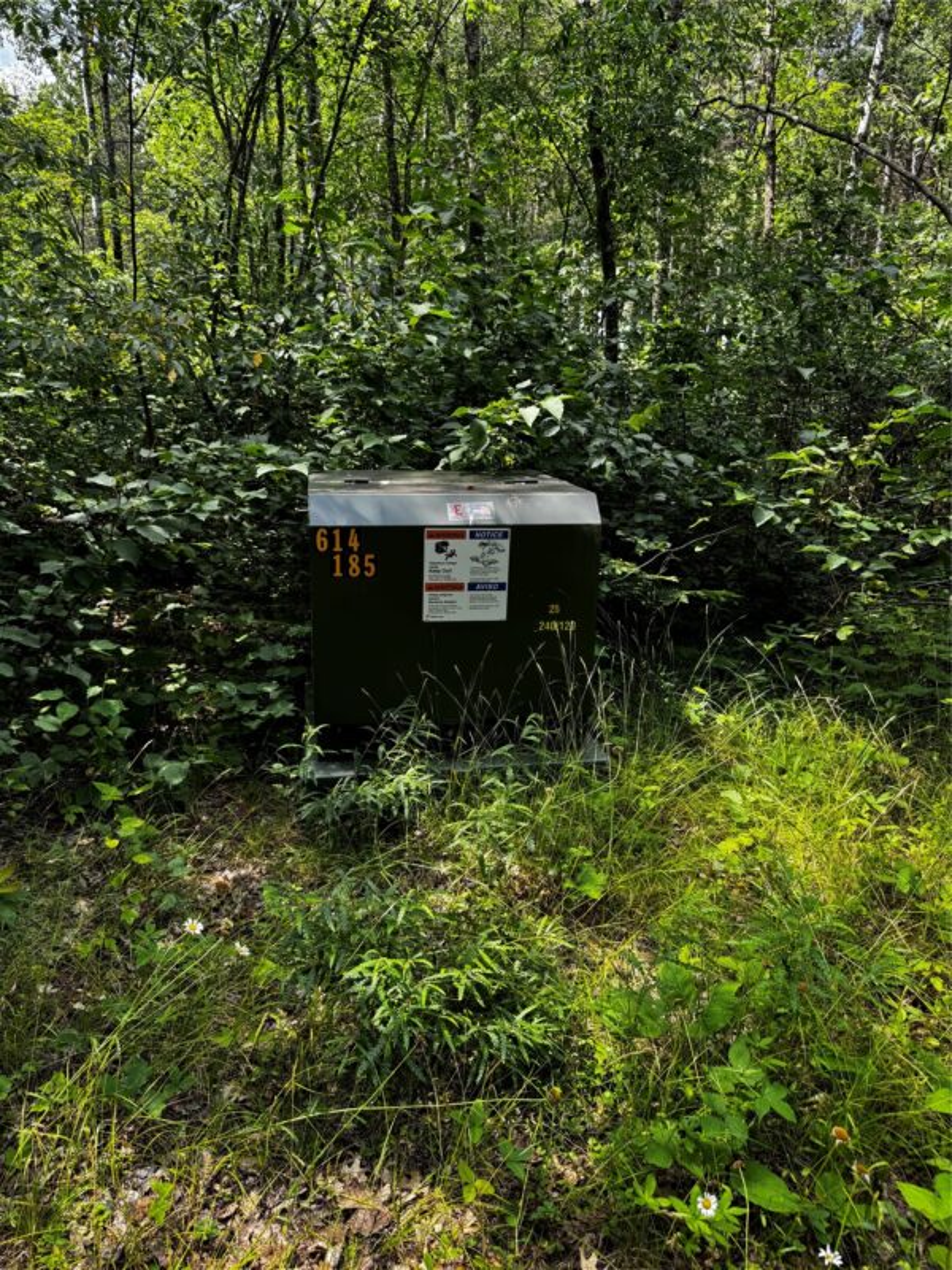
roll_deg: -0.2
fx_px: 880
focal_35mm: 24
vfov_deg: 71.6
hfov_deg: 56.8
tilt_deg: -15.1
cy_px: 635
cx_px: 476
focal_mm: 6.76
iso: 80
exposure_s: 1/477
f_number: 1.78
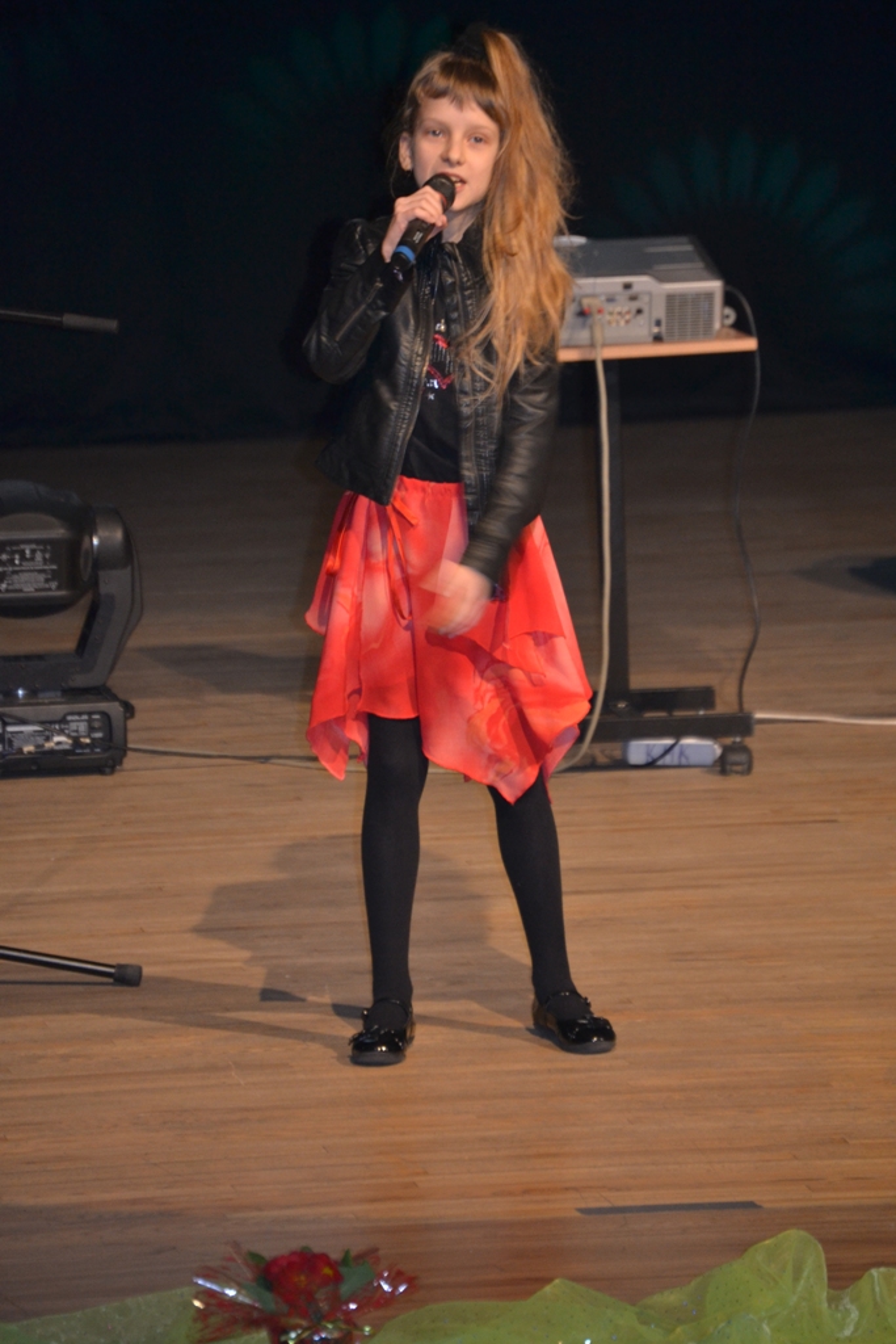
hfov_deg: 5.6
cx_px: 448
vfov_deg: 8.3
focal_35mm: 248
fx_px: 9236
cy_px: 672
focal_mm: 165
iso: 800
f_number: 5.3
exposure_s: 1/60
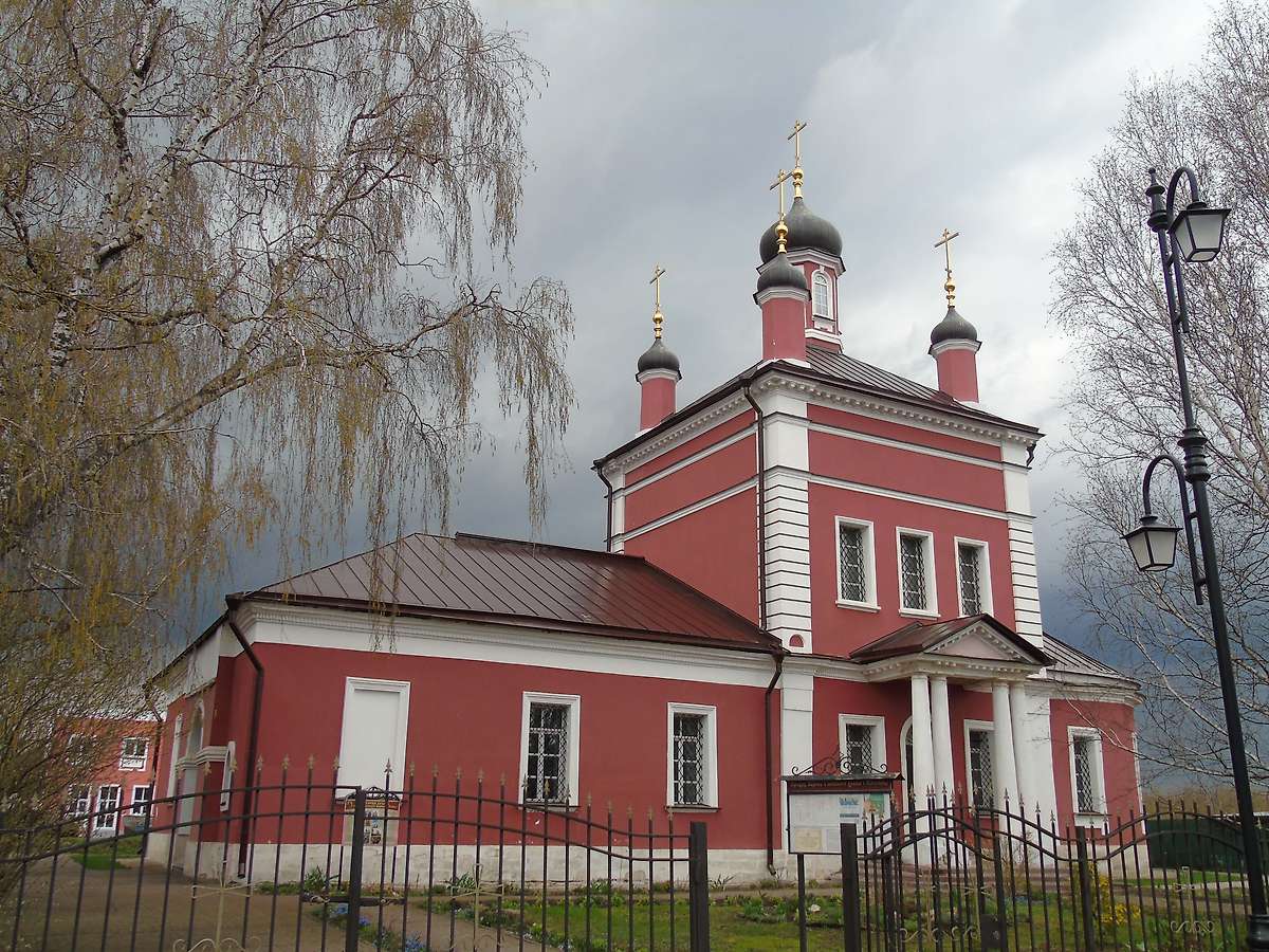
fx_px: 1063
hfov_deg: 61.7
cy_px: 476
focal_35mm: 29
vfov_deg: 48.2
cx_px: 634
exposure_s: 1/400
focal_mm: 5.2
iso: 80
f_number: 3.6
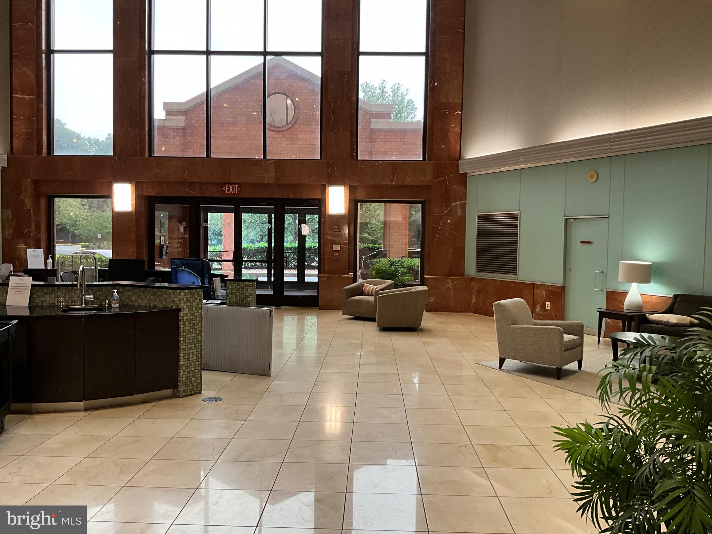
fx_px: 596
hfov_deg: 61.7
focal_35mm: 29
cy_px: 267
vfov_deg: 48.2
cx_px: 356
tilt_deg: -2.5
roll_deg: +0.0
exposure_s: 1/60
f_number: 1.8
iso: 50
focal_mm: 3
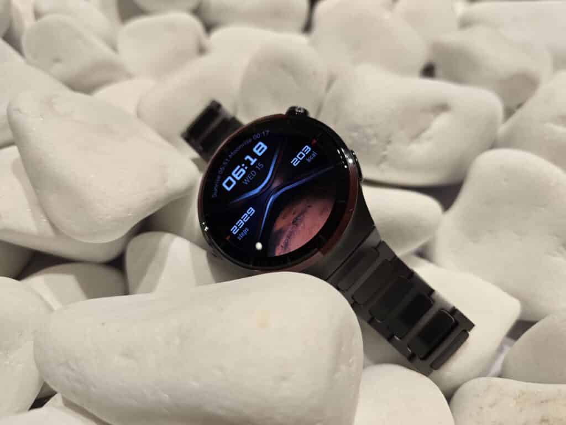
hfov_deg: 73.9
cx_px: 283
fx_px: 376
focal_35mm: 23
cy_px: 212
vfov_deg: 58.9
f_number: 1.7
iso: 160
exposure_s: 1/100
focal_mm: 6.3
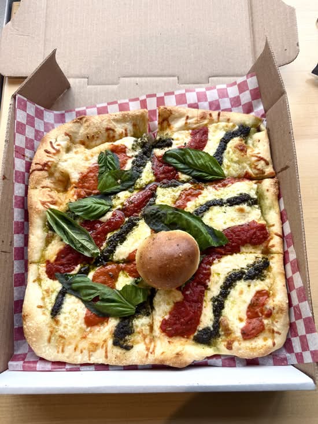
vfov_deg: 71.6
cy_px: 212
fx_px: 294
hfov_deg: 56.8
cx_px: 159
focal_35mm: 24
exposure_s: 1/121
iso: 80
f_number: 1.78
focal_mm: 6.76
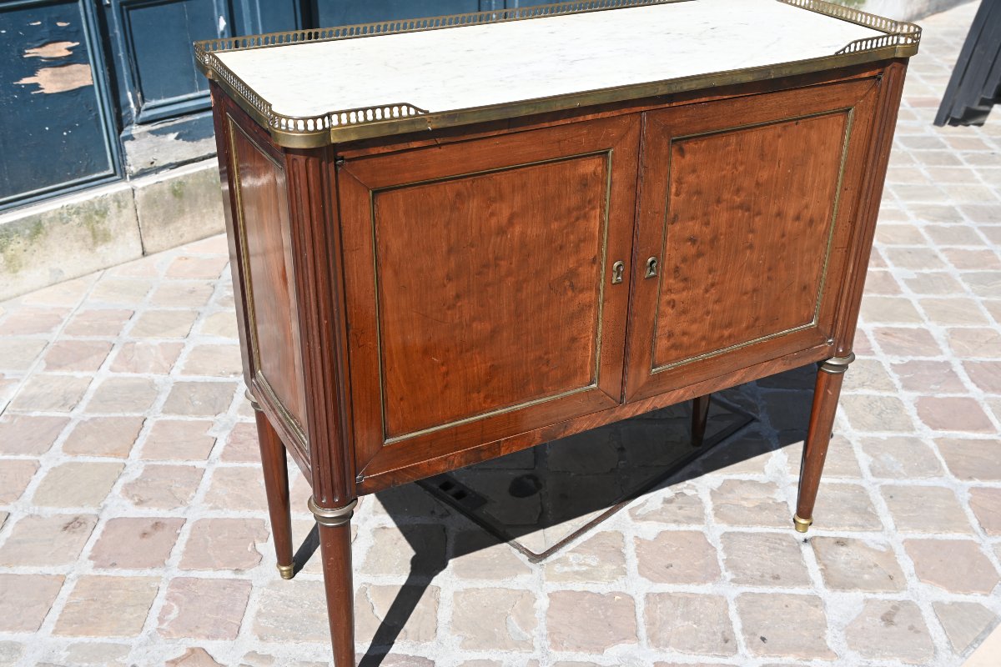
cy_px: 334
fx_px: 1084
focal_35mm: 39
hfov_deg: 49.6
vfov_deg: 34.2
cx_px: 500
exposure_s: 1/250
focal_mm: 26
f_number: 5.6
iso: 100
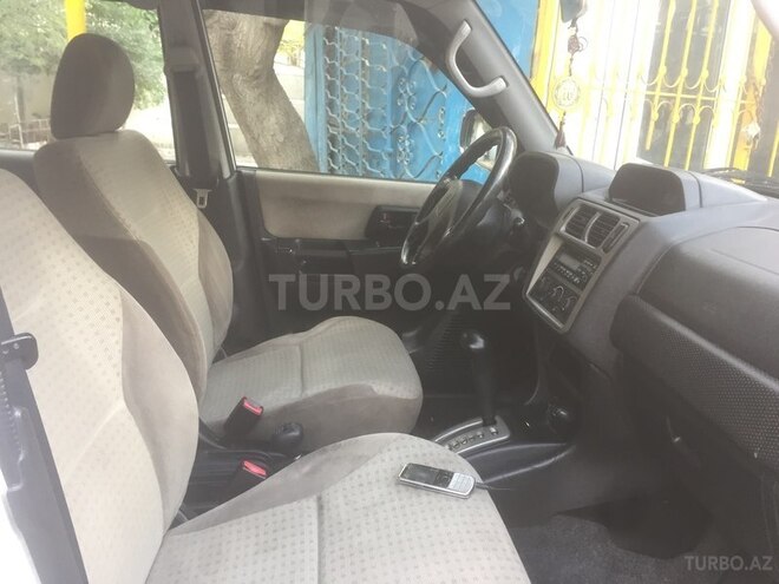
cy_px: 292
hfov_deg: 61.7
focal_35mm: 29
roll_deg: -4.2
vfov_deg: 48.2
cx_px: 390
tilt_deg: -11.0
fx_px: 653
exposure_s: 1/33
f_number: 2.2
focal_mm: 4.15
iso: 50
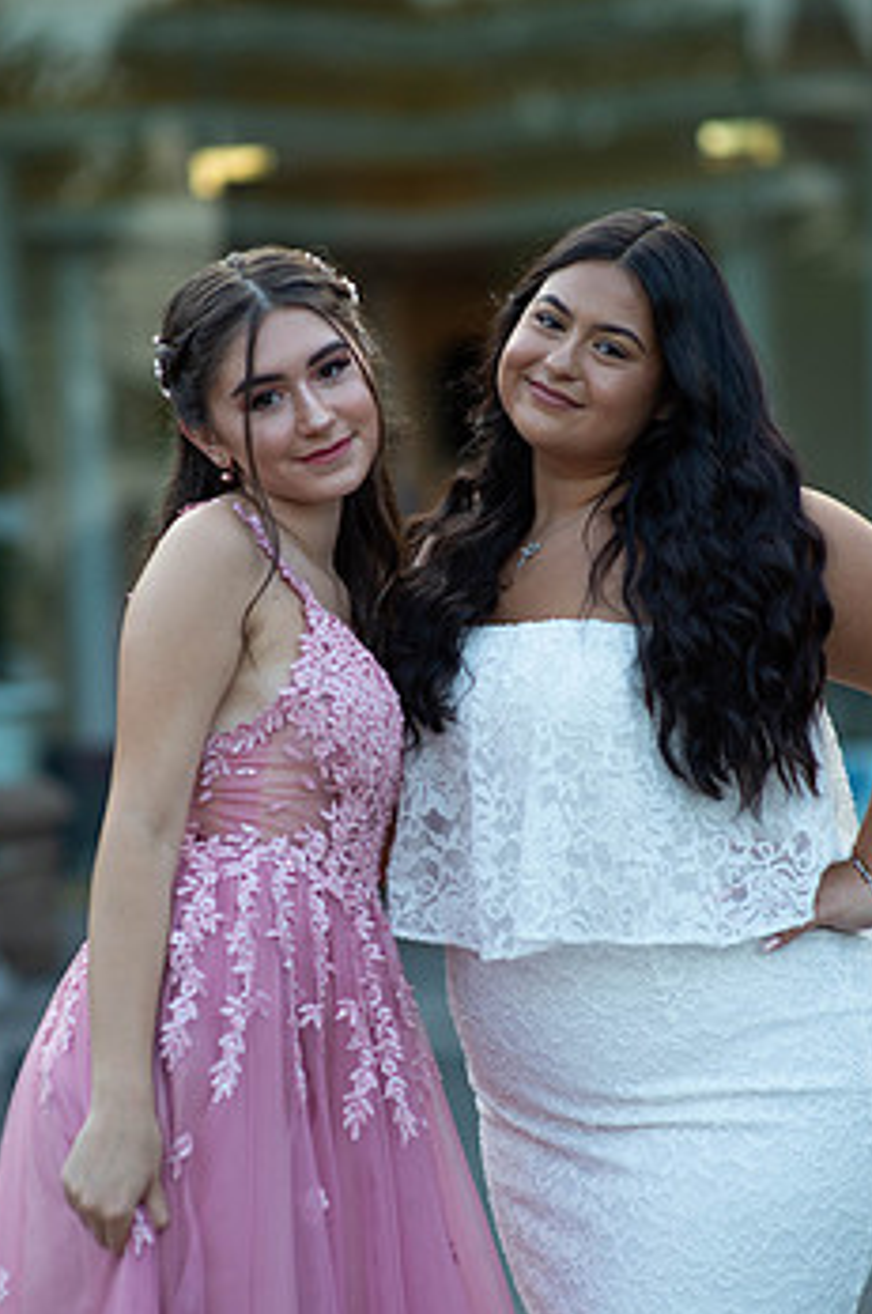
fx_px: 4008
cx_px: 417
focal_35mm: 110
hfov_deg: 12.4
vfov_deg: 18.6
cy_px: 725
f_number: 2
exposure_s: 1/1000
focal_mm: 85
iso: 250
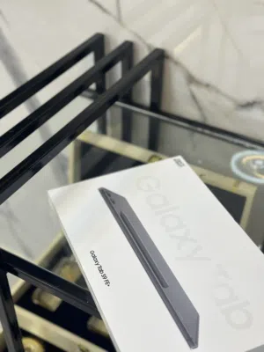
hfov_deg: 30.3
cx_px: 132
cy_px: 176
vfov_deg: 39.7
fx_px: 488
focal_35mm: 48
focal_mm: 6.86
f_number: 1.78
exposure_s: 1/100
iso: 125
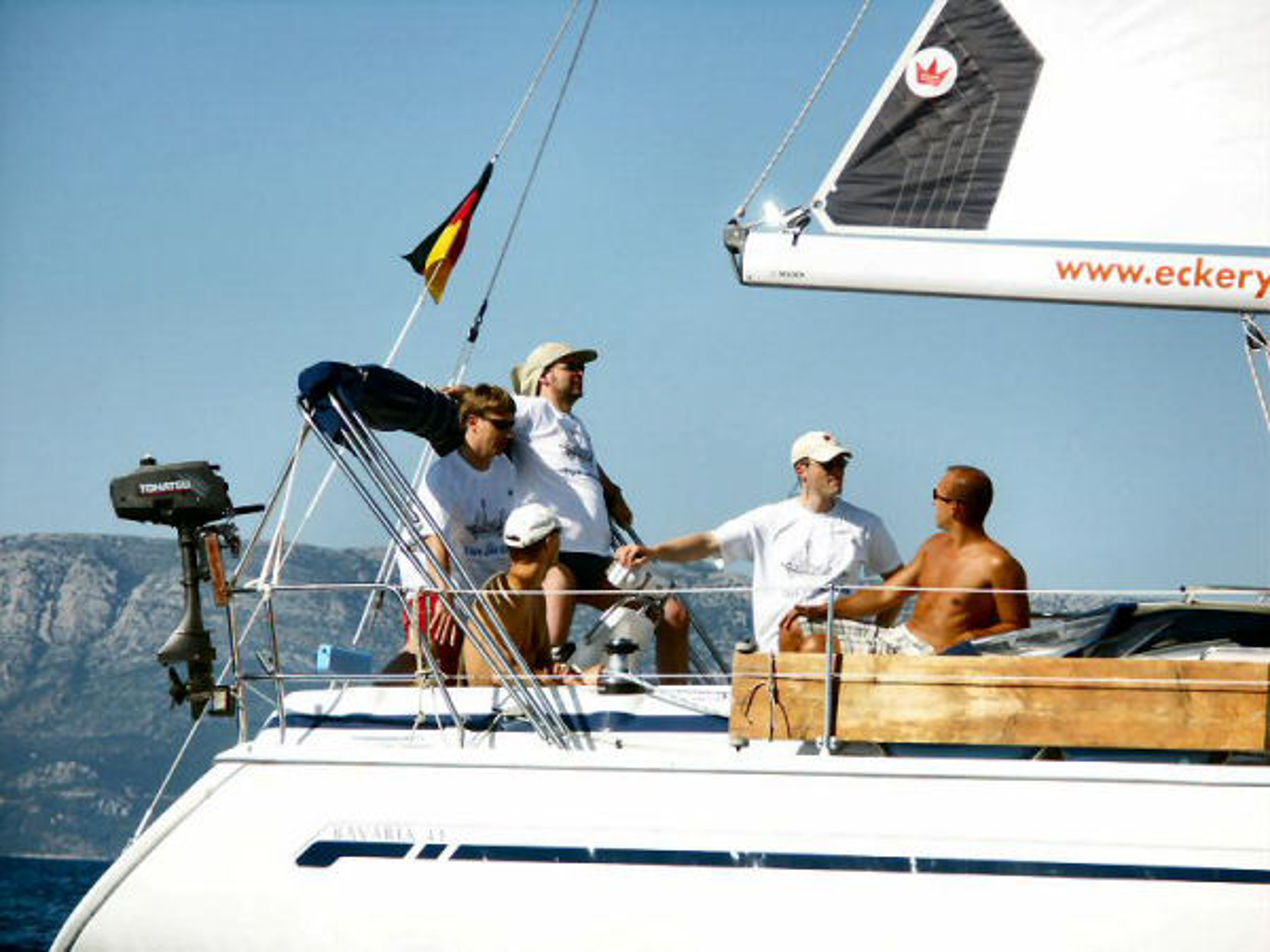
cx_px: 635
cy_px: 476
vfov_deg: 7.4
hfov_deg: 9.9
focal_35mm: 200
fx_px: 7338
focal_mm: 50.69
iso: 64
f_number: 3.5
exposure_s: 1/1250
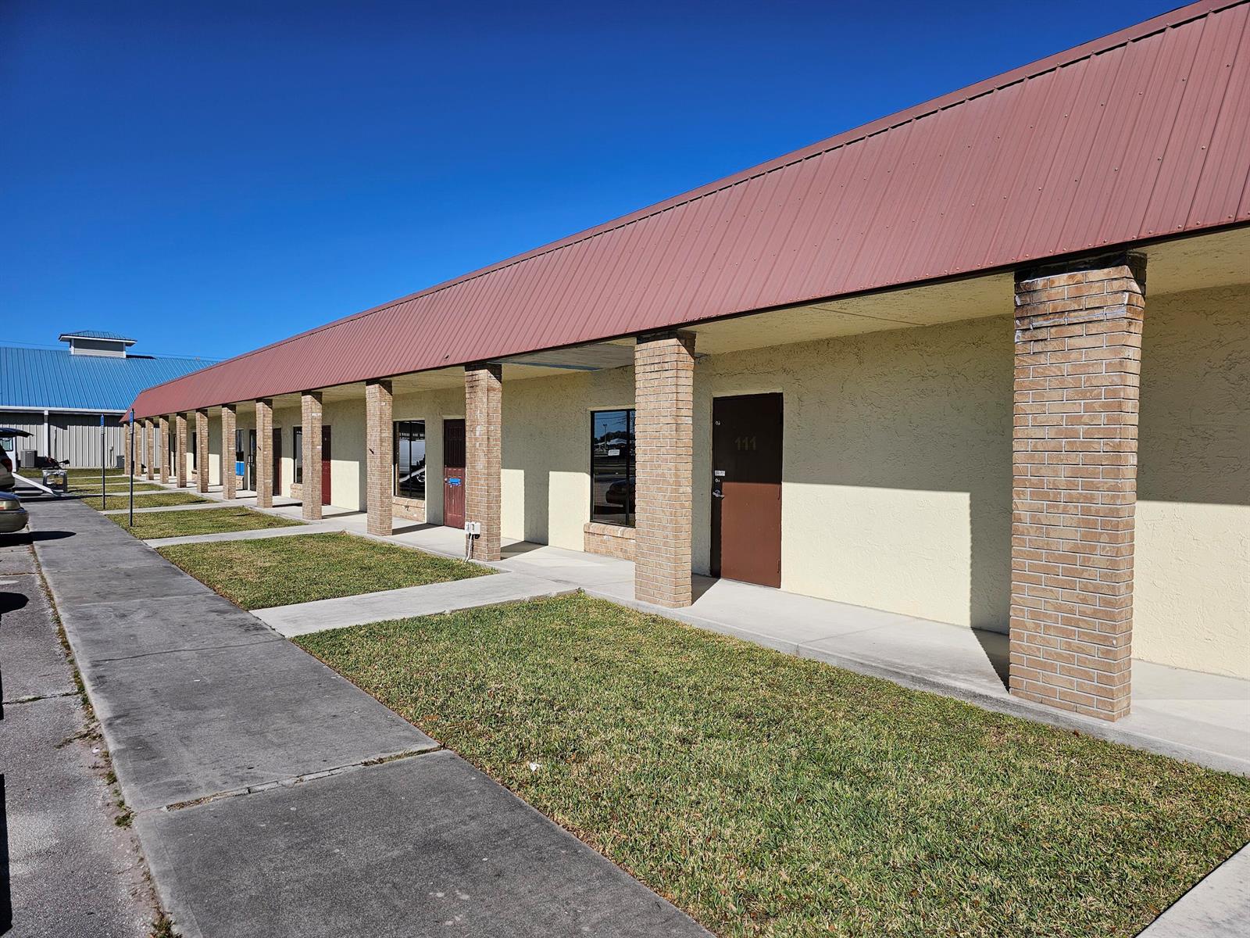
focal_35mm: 23
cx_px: 625
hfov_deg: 73.9
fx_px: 831
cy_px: 469
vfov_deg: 58.9
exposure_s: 1/1930
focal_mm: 6.3
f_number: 1.7
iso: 12
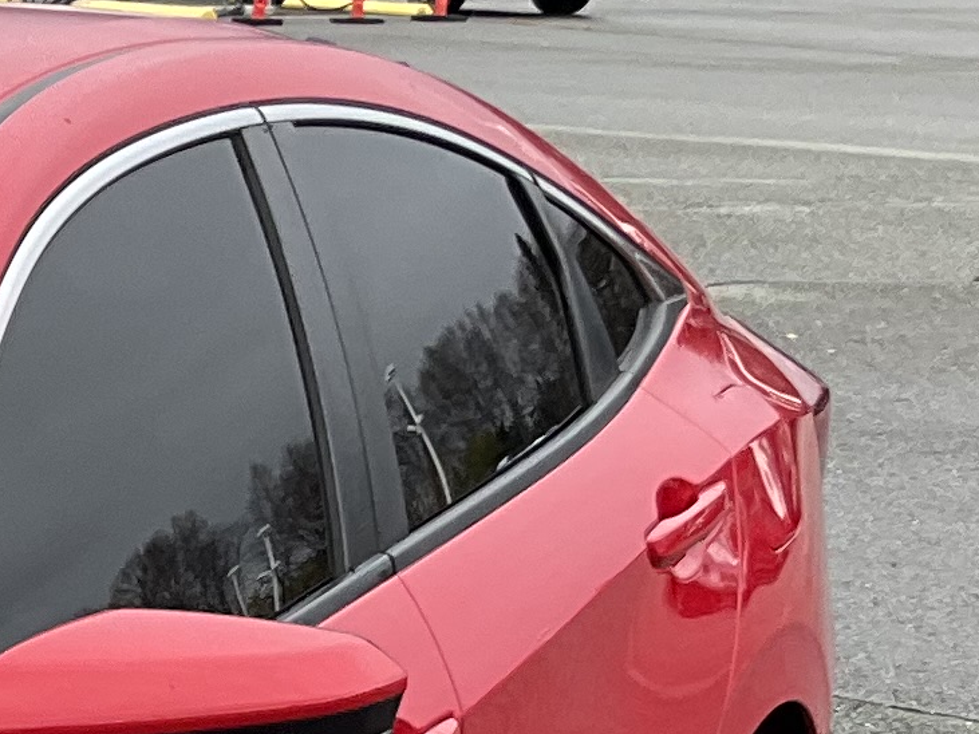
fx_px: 4524
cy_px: 1412
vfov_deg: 8.8
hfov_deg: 11.5
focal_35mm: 160
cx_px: -715
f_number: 1.8
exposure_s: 1/122
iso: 25
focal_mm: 3
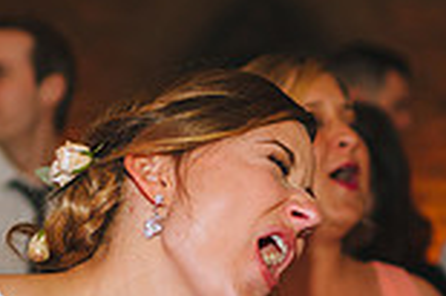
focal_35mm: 131
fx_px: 1621
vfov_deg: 10.2
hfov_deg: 15.6
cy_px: 381
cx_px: 276
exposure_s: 1/200
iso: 640
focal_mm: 35
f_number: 2
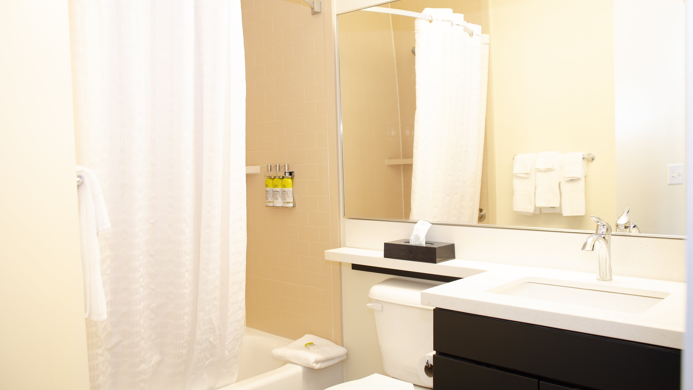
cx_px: 343
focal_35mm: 32
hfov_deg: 61.0
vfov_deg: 36.7
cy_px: 198
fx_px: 588
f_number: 4
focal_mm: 20
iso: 125
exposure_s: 1/5
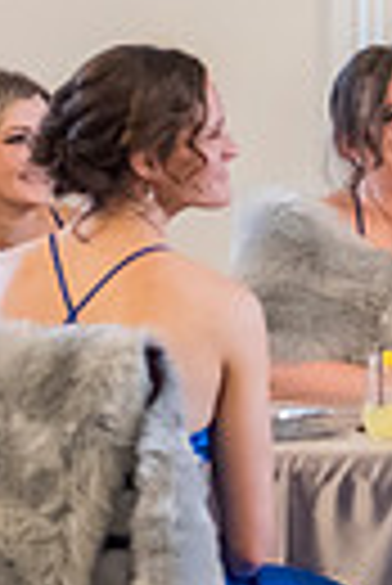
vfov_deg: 6.2
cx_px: 1167
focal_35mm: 331
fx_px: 5392
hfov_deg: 4.0
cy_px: 23
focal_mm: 70
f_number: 2.8
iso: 1600
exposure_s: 1/125
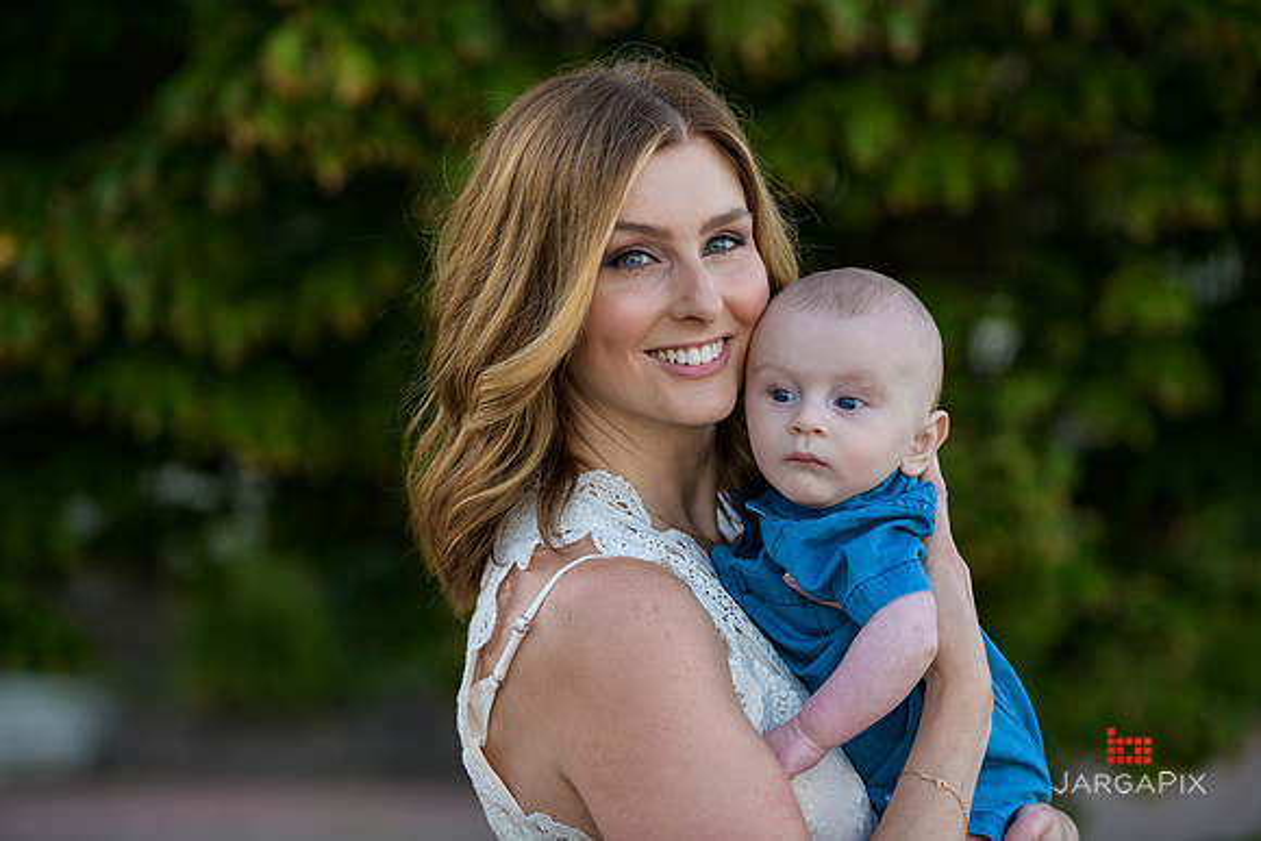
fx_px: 4379
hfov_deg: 16.4
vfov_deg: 11.0
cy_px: 420
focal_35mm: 125
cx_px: 630
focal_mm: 125
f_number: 3.2
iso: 200
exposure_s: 1/250
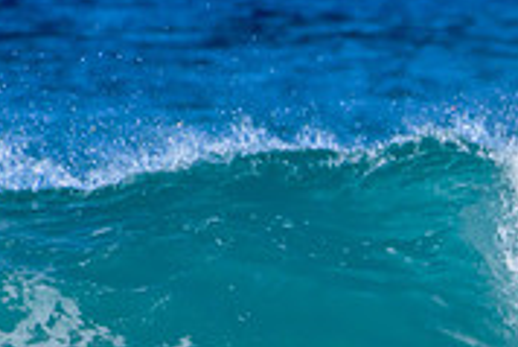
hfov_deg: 0.6
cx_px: 524
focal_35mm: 3257
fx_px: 46901
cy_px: 451
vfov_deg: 0.4
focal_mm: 1000
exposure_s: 1/2000
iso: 720
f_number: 11
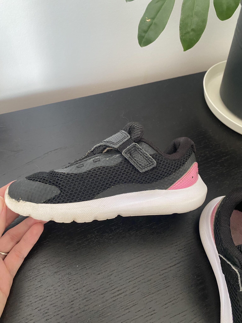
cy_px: 162
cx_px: 121
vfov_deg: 67.3
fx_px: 242
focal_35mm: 26
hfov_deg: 53.1
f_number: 1.8
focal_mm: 4.25
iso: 200
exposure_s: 1/60
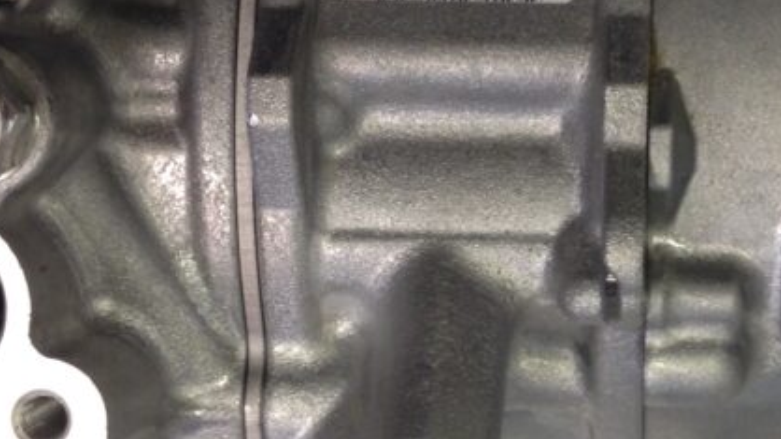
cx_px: 618
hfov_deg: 23.8
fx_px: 1822
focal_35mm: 88
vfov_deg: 13.7
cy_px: 172
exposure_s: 1/20
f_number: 2.4
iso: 80
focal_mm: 4.12
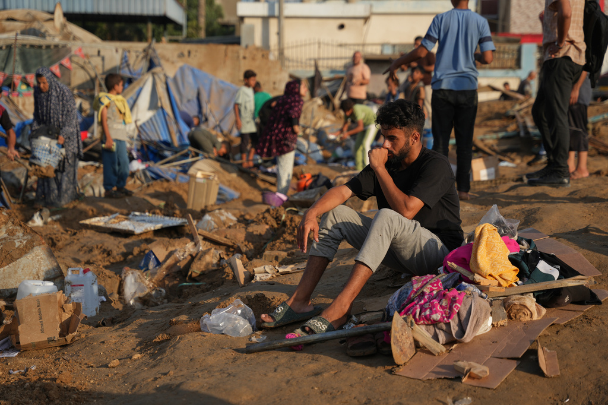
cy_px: 202
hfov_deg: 28.9
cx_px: 304
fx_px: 1182
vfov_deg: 19.4
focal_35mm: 70
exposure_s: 1/2000
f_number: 2.8
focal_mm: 70
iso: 100
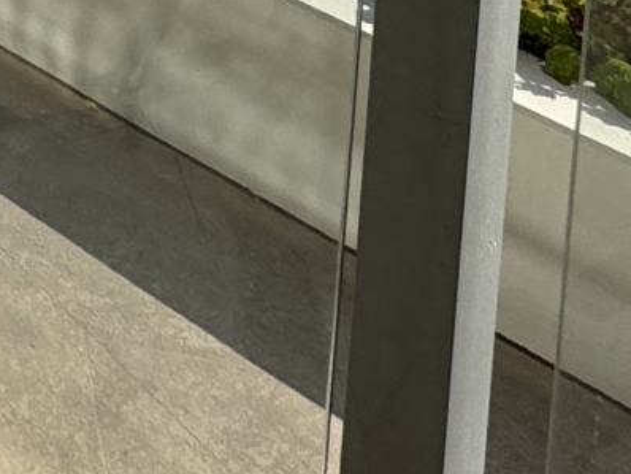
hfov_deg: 16.4
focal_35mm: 90
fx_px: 1642
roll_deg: -2.1
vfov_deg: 11.7
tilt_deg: -2.4
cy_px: -818
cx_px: -650
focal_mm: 2.22
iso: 50
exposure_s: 1/2770
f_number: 2.2
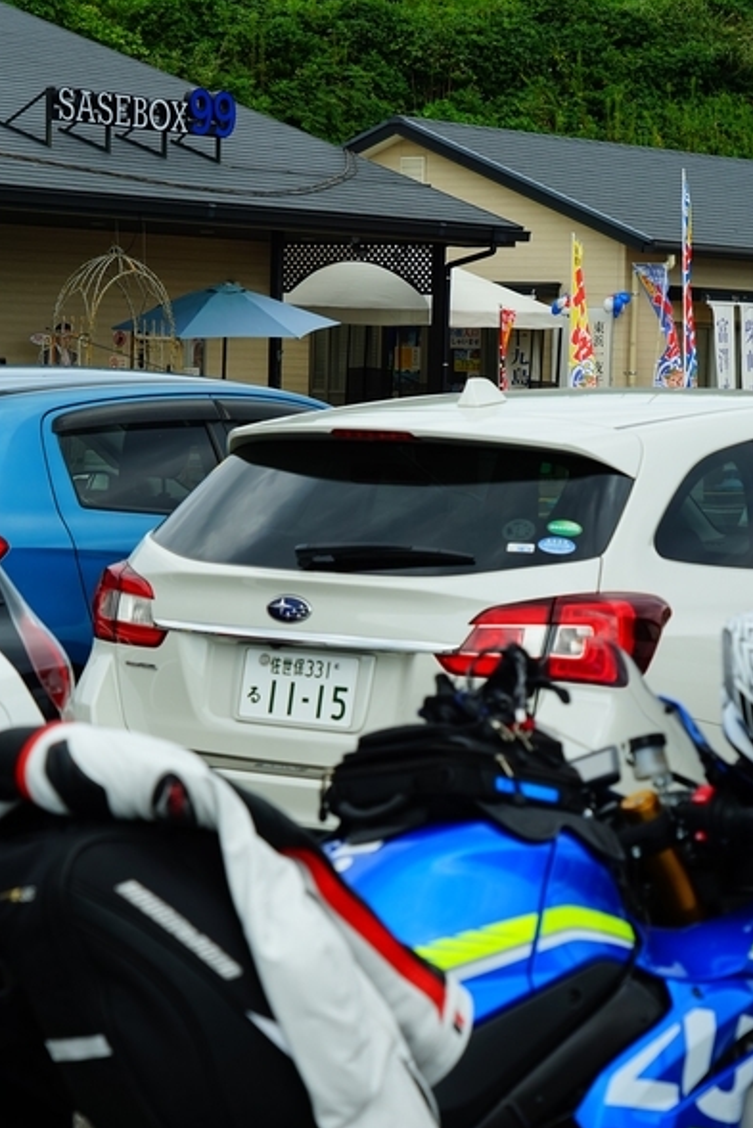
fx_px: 2979
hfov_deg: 14.4
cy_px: 640
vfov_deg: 21.4
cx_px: 376
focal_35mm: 95
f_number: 6.7
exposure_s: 1/250
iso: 100
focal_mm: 70
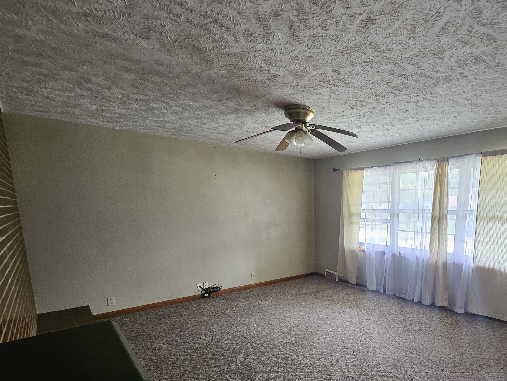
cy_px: 260
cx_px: 352
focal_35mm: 19
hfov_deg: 80.8
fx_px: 278
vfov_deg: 66.5
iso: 200
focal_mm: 1.74
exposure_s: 1/60
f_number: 2.2
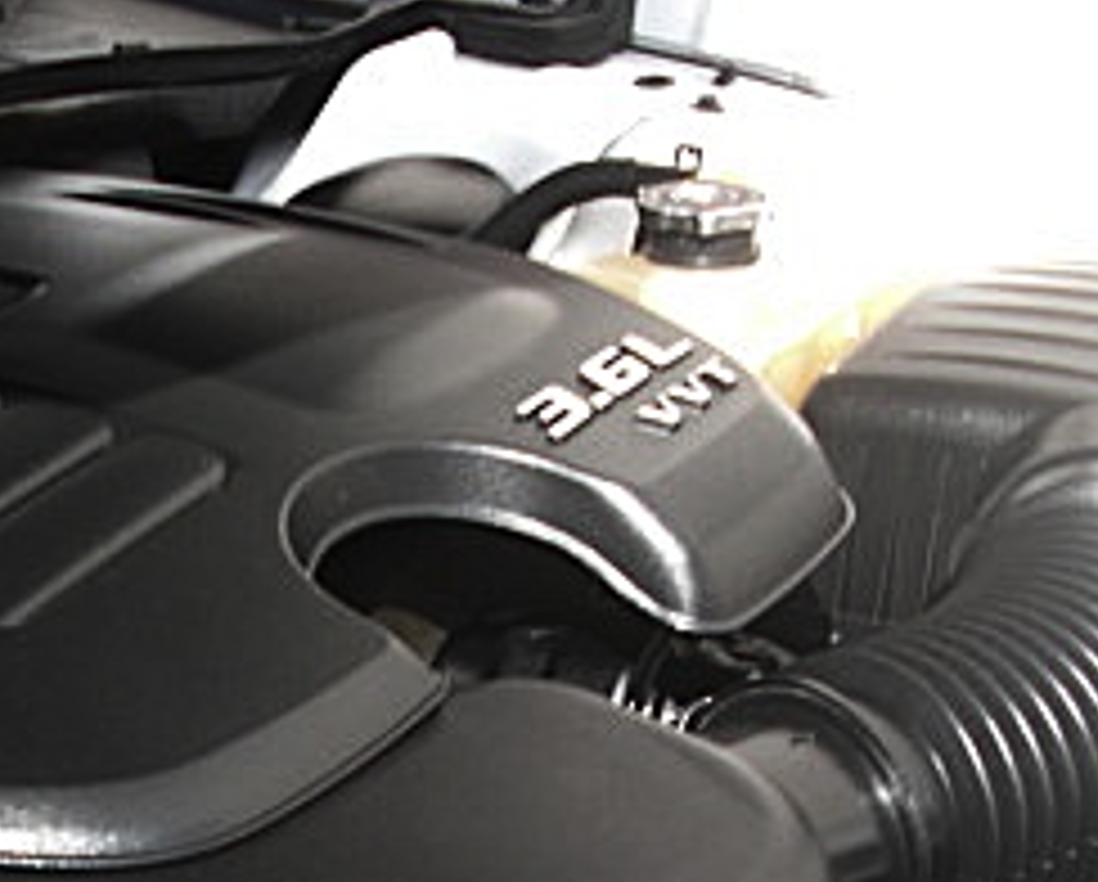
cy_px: 986
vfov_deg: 16.2
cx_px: -117
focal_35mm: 92
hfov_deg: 19.8
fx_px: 2994
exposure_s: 1/250
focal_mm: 6.3
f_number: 2.8
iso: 50
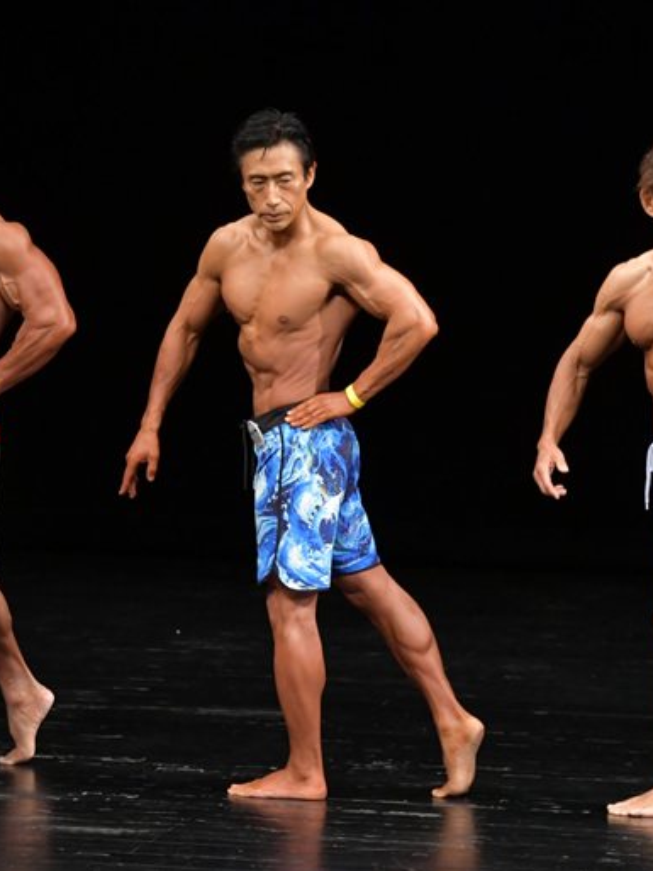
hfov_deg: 3.8
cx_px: 133
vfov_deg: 5.1
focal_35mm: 392
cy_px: 436
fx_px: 9856
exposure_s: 1/400
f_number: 5.6
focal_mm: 180
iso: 3200
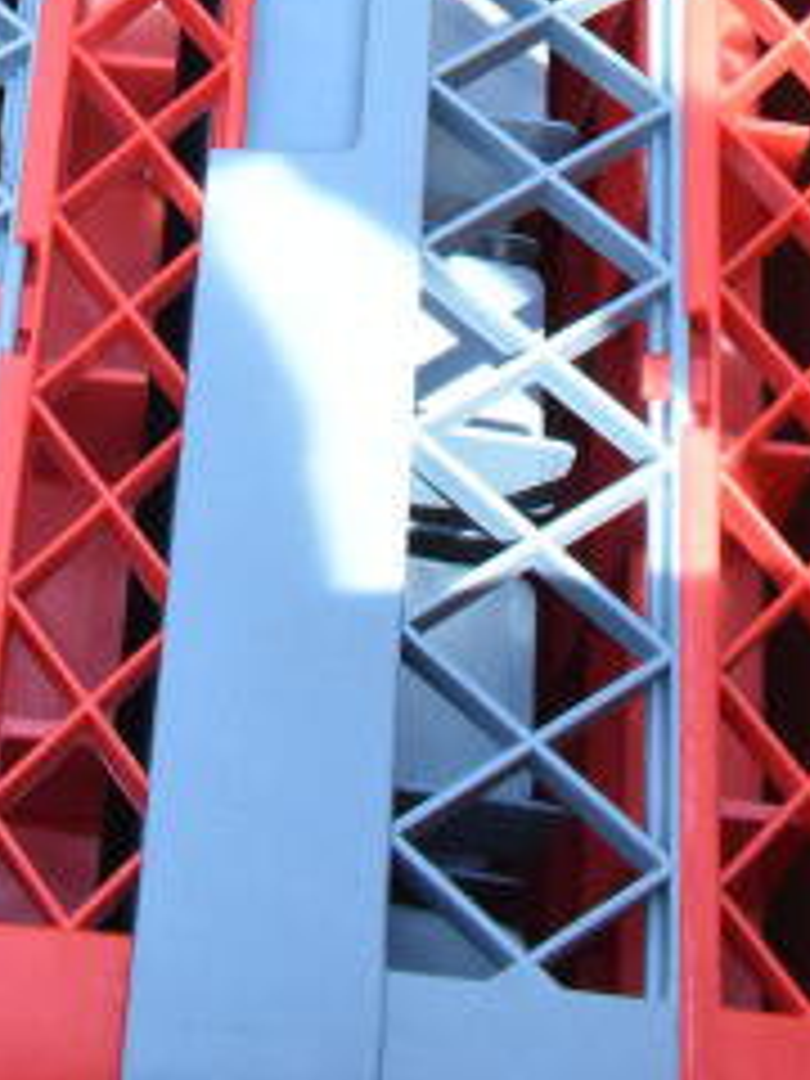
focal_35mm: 99
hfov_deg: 14.9
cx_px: 216
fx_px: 3089
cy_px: -891
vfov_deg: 16.5
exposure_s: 1/500
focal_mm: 18
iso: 1600
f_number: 11
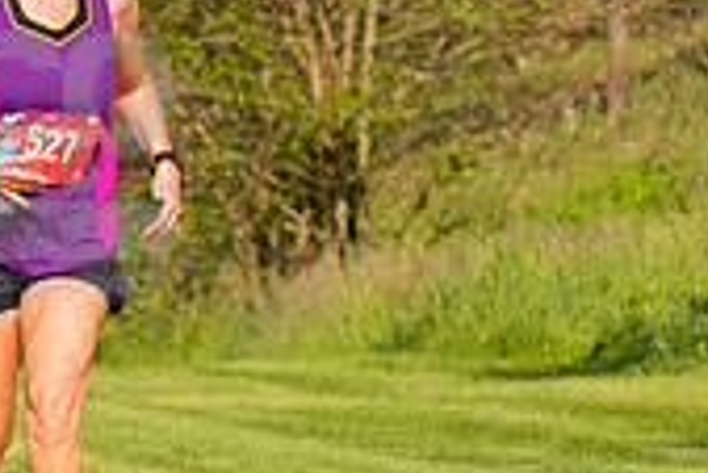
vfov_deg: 3.0
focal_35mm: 462
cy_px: 149
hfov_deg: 4.5
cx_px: 46
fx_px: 9094
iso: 400
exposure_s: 1/2000
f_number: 5.6
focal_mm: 135
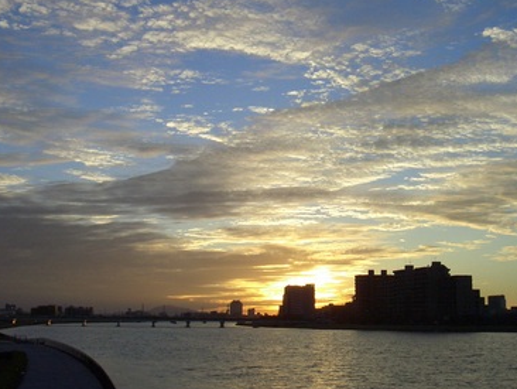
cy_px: 219
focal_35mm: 48
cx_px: 234
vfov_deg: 30.3
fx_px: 717
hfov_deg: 39.6
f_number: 4.8
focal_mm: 8
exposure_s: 1/1250
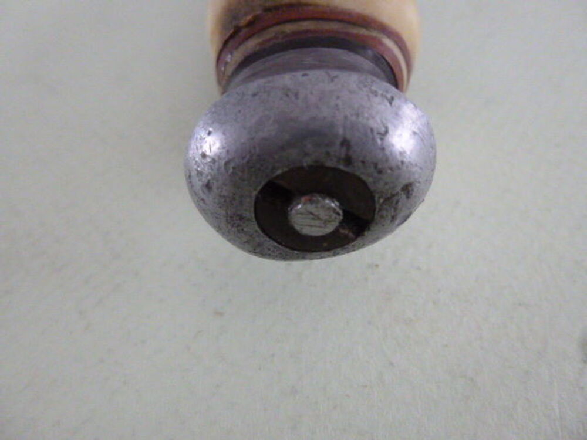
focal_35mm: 25
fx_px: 424
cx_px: 294
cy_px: 220
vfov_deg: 54.9
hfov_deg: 69.4
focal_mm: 4.5
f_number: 3.1
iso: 800
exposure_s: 1/50
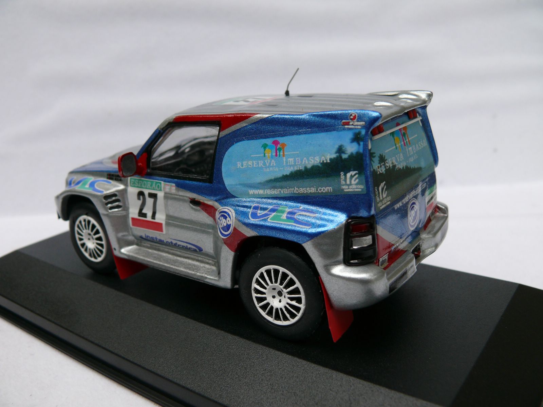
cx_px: 272
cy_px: 204
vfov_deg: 40.7
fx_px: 549
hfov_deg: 52.6
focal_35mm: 35
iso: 100
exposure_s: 1/125
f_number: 4
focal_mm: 7.4
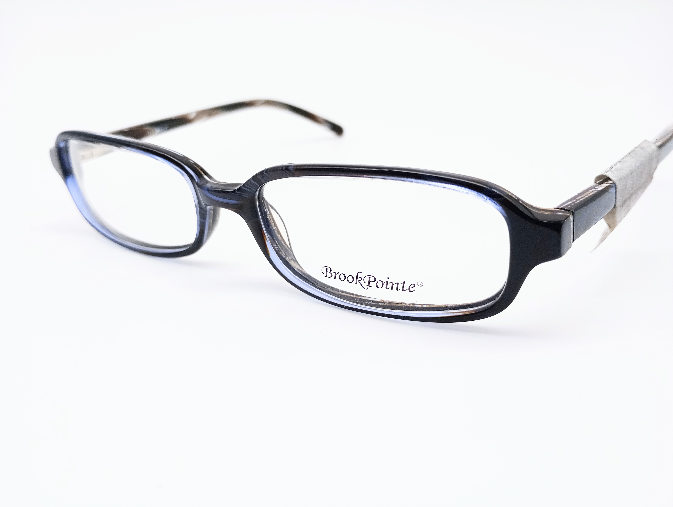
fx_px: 545
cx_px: 336
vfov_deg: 49.9
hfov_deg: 63.4
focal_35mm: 28
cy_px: 254
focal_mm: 4.27
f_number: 1.8
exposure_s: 1/133
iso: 106
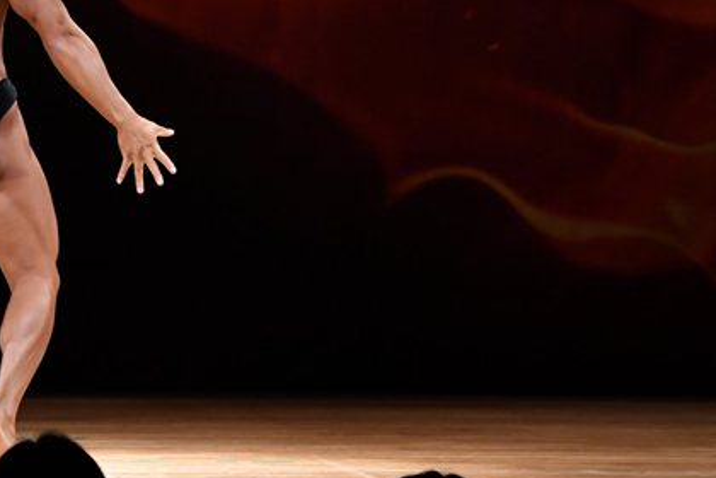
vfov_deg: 3.1
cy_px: 111
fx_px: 8810
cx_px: 74
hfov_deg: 4.6
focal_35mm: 443
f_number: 5.6
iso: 4000
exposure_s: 1/400
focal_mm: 160
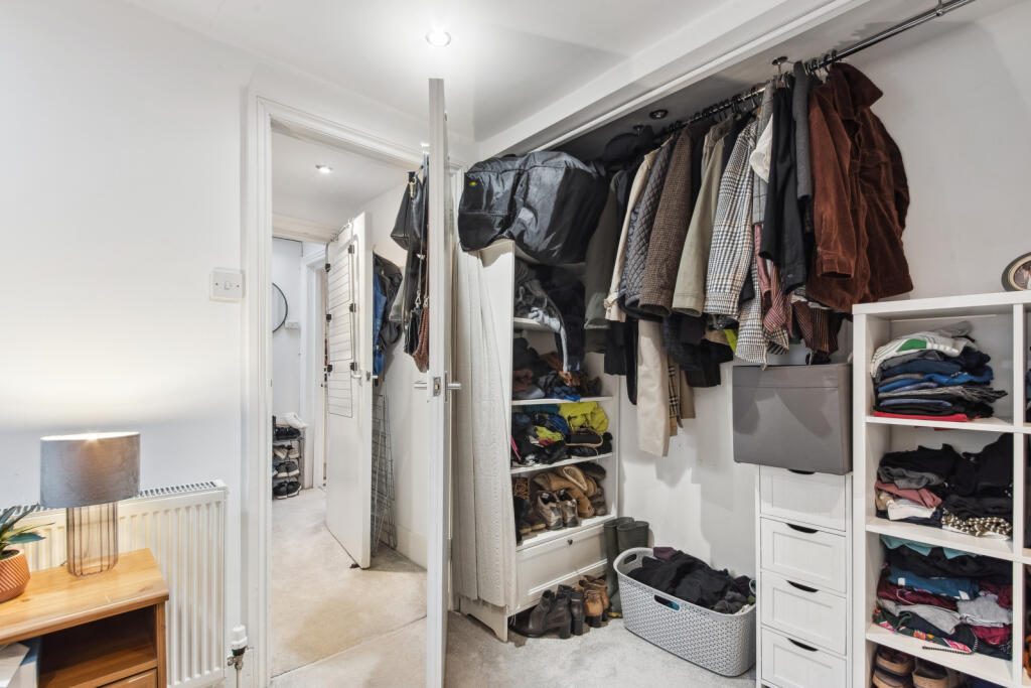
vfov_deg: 73.8
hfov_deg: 96.7
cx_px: 516
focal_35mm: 16
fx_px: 458
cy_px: 344
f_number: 11
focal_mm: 16
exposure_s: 1/2.5
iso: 400
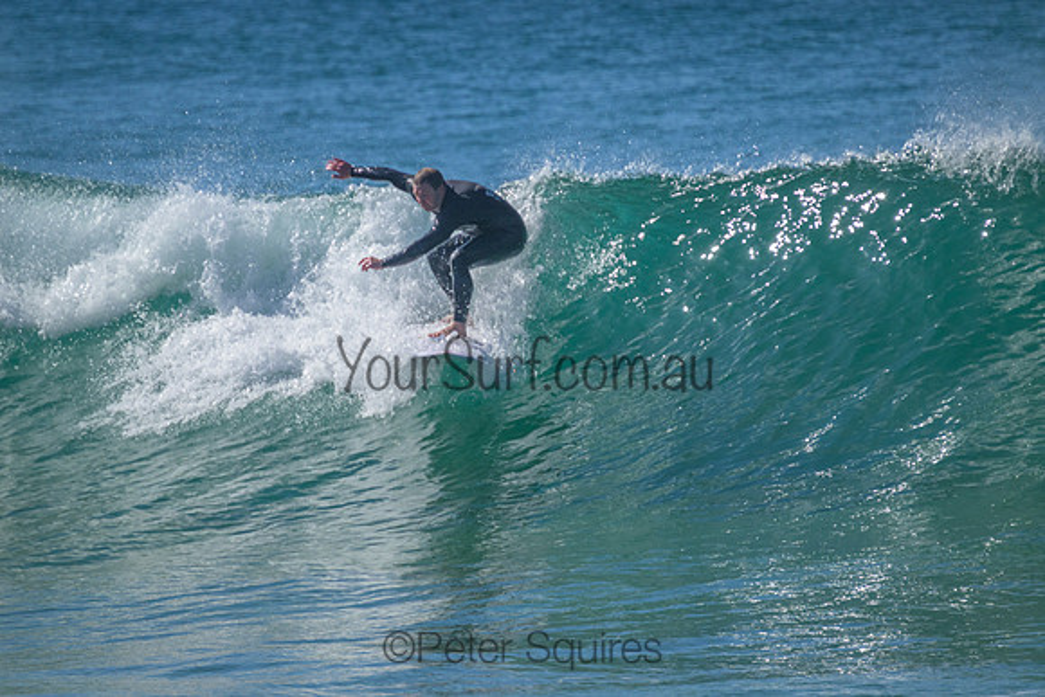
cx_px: 522
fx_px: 23227
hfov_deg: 2.6
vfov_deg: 1.7
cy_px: 348
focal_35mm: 800
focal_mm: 800
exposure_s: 1/1600
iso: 1600
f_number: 11
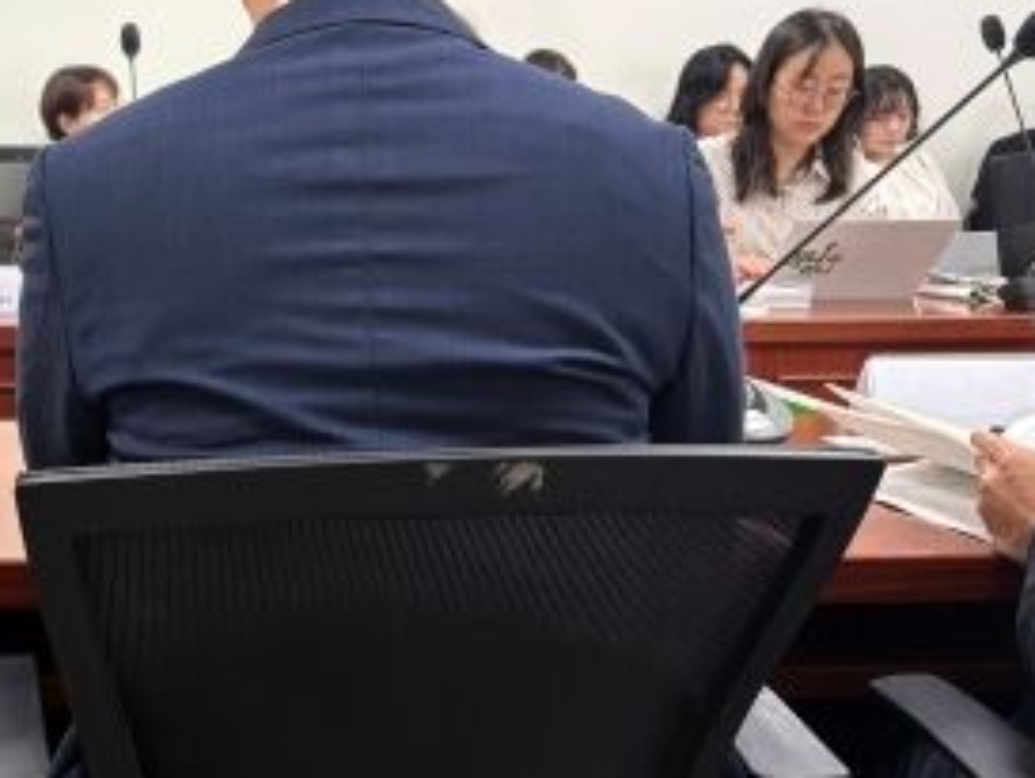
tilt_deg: -10.1
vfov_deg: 24.0
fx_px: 1825
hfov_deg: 29.4
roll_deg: +1.0
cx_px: -15
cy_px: 459
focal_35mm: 61
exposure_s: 1/60
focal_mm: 5.96
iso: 80
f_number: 1.6
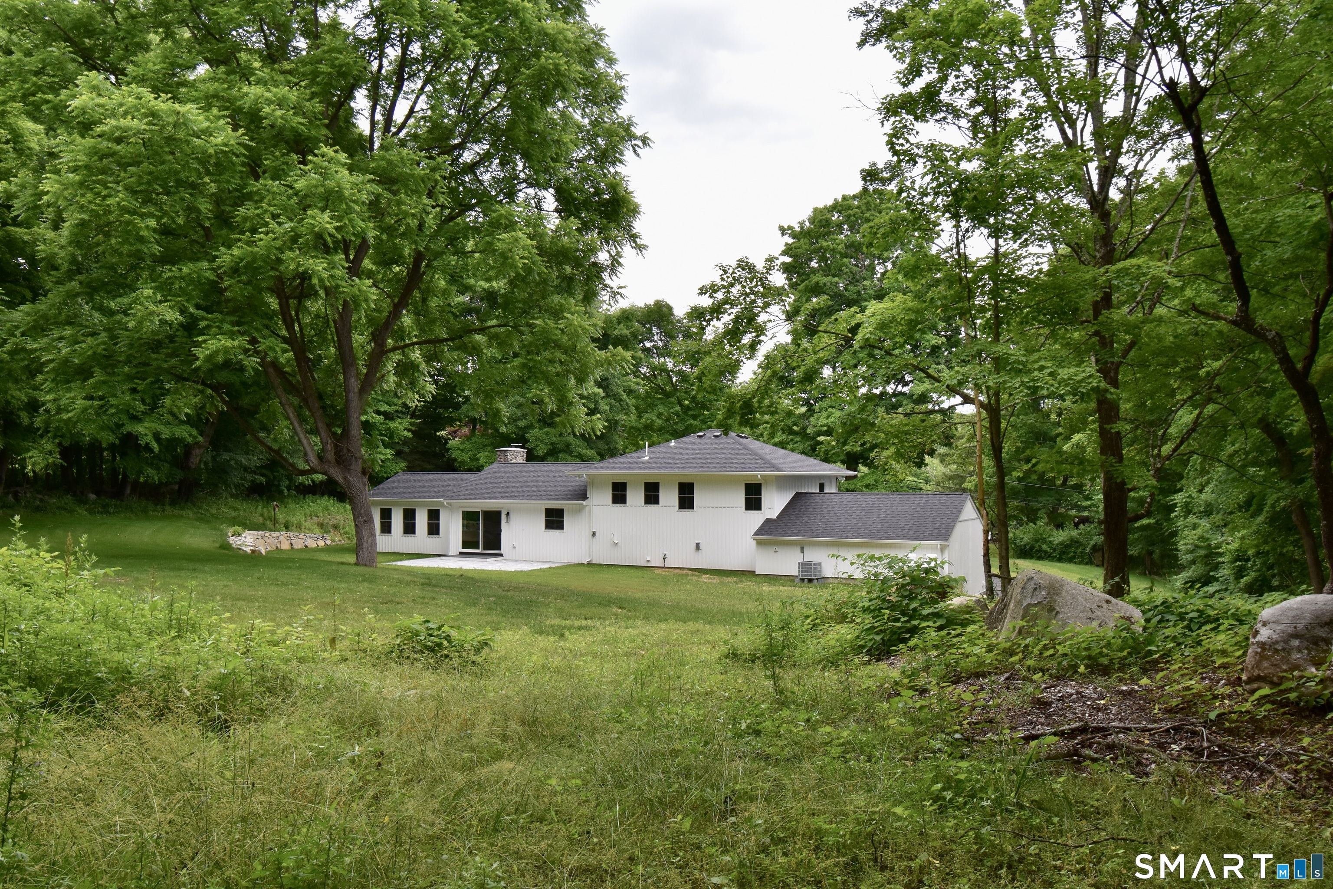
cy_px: 444
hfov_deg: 61.9
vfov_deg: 43.6
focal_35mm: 30
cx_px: 666
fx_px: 1111
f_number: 10
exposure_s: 1/250
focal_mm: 20
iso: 400
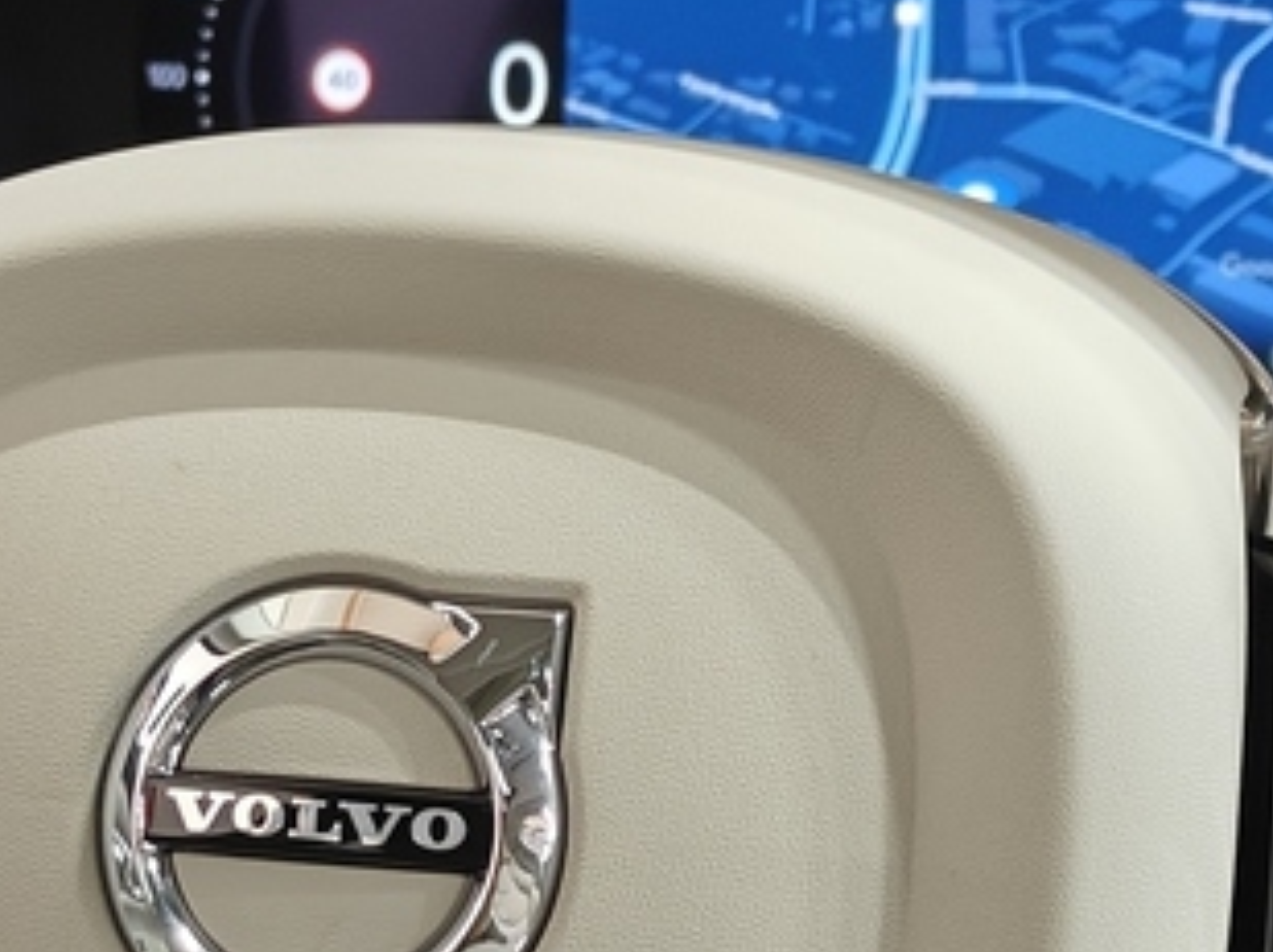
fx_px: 4114
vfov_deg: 13.2
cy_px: 692
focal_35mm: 112
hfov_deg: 17.6
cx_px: 515
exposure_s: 1/45
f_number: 1.8
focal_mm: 5.59
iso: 160
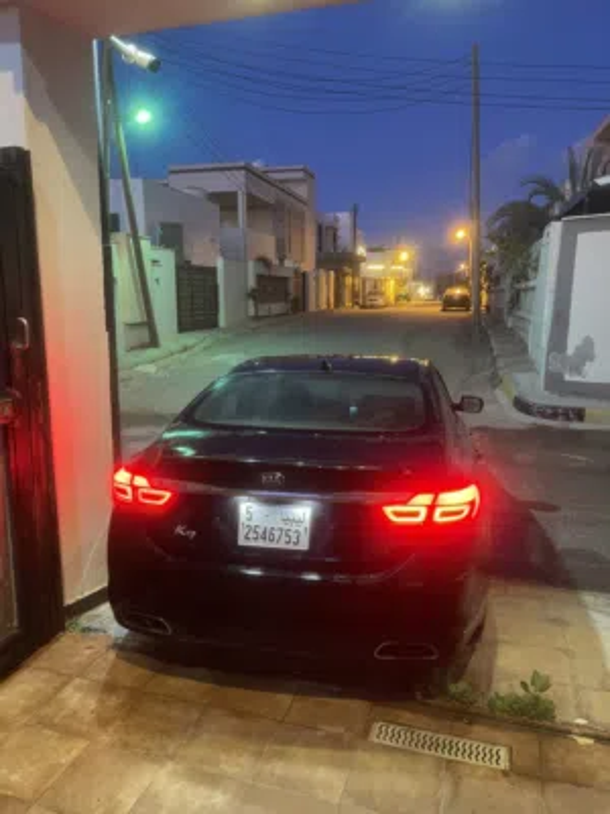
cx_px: 305
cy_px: 407
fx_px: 587
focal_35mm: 25
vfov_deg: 69.4
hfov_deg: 54.9
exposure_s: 1/35
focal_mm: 5.1
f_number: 1.6
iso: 640
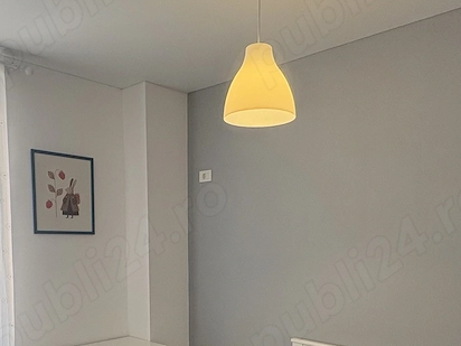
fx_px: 453
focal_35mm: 34
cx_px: 237
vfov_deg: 39.6
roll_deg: +0.0
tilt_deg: -6.3
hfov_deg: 53.9
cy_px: 291
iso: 250
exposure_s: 1/91
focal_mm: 2.22
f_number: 2.2
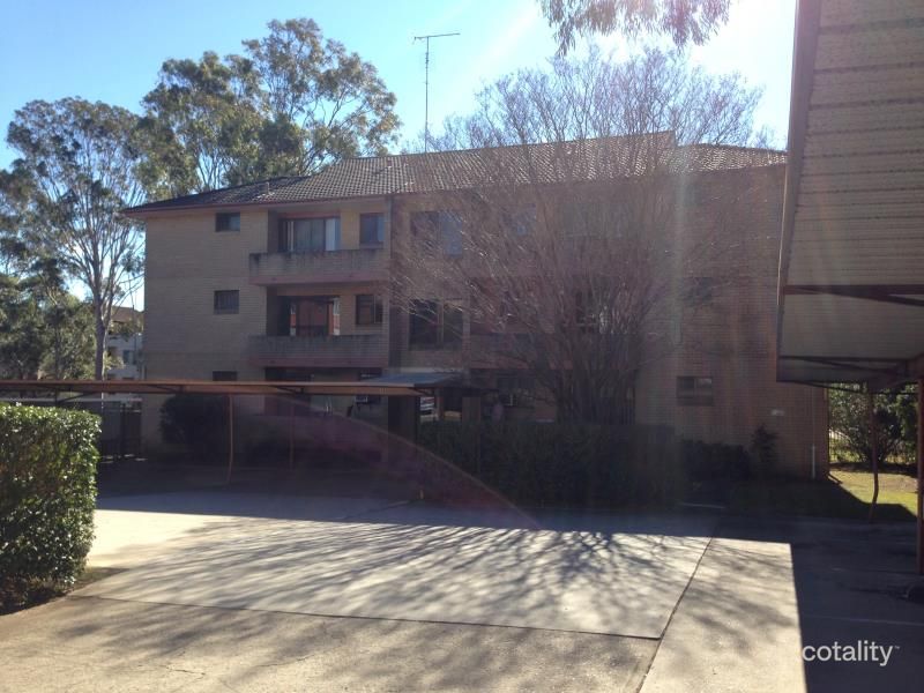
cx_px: 462
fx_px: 881
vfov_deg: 42.9
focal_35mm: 33
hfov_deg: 55.4
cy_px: 346
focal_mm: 4.12
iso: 50
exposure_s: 1/713
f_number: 2.4
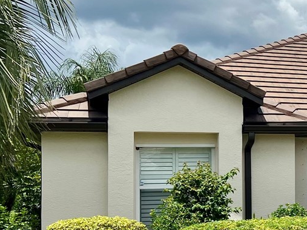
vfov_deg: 18.0
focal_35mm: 82
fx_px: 727
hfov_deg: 20.6
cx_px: 452
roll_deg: +1.1
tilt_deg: +3.4
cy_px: 146
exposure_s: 1/10309
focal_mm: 5.7
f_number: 1.5
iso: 50
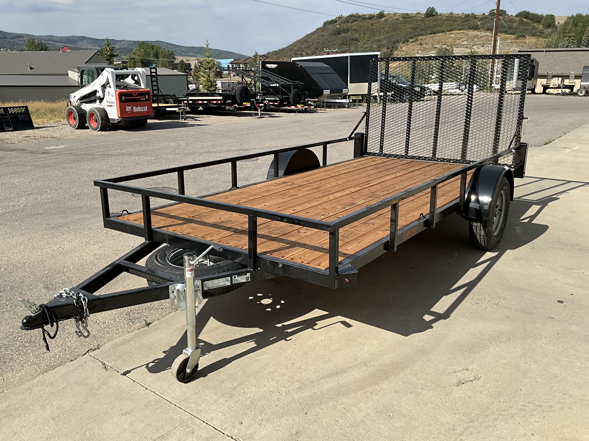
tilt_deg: -16.5
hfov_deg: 60.0
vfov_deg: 46.8
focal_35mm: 30
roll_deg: -0.6
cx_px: 292
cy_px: 223
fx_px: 510
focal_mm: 3
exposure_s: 1/1848
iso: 25
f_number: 1.8
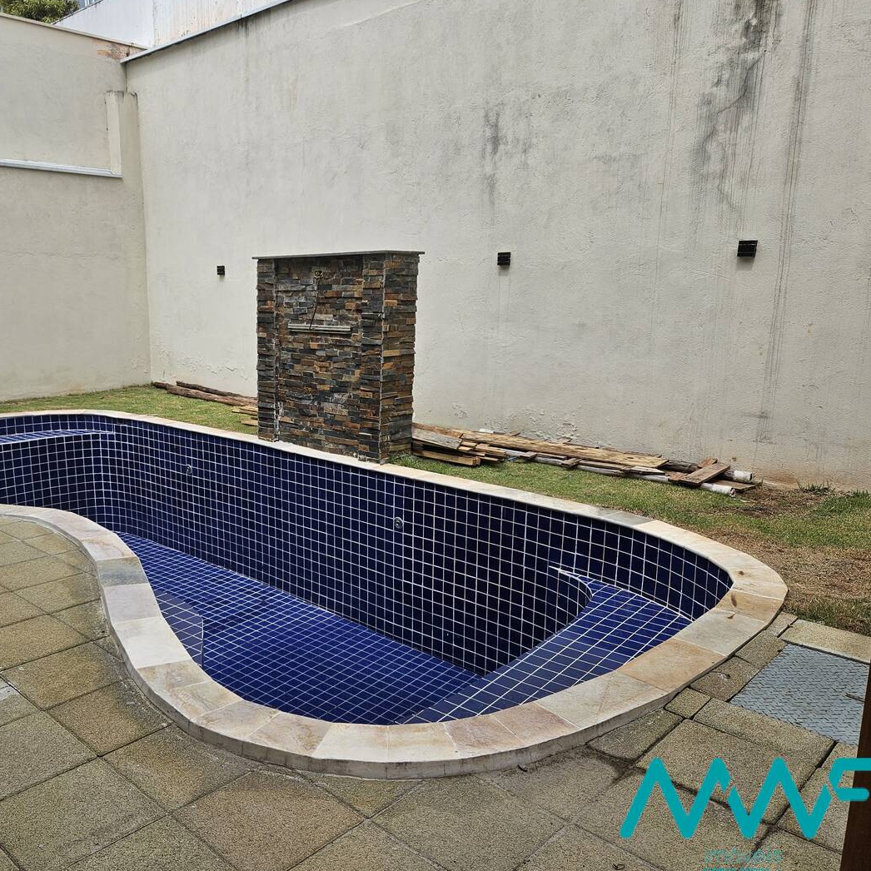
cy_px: 440
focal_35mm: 28
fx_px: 797
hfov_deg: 56.4
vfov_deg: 57.3
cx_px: 311
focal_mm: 5.4
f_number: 1.8
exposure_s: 1/1659
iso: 25
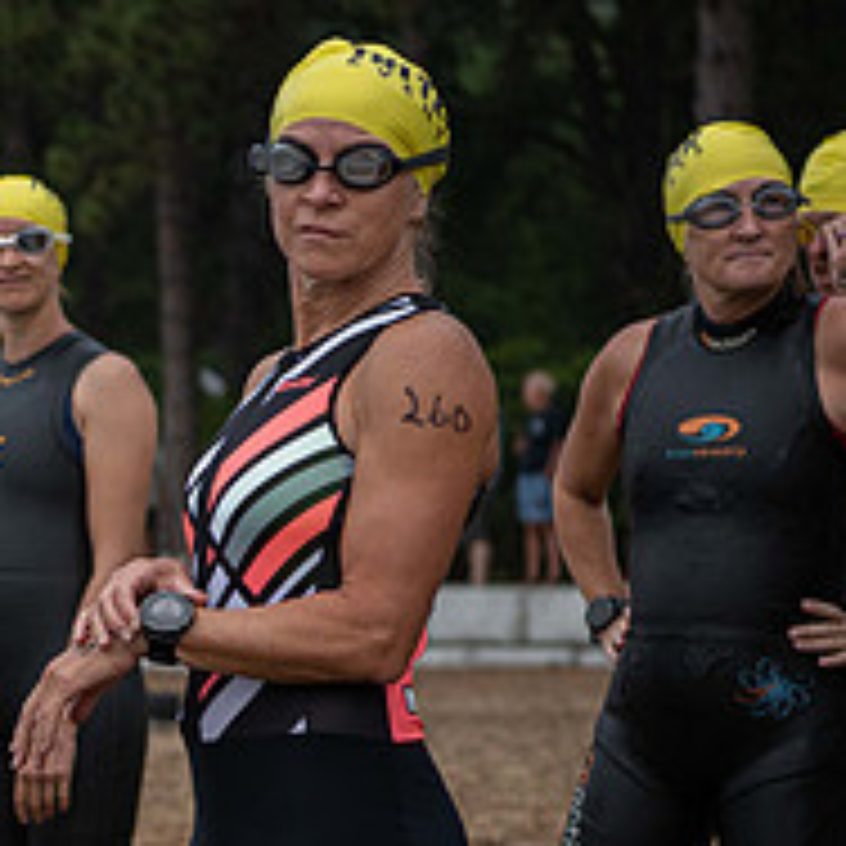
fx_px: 5088
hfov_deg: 9.3
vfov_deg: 9.5
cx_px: -243
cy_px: 691
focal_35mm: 184
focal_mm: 70
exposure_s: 1/800
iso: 400
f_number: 4
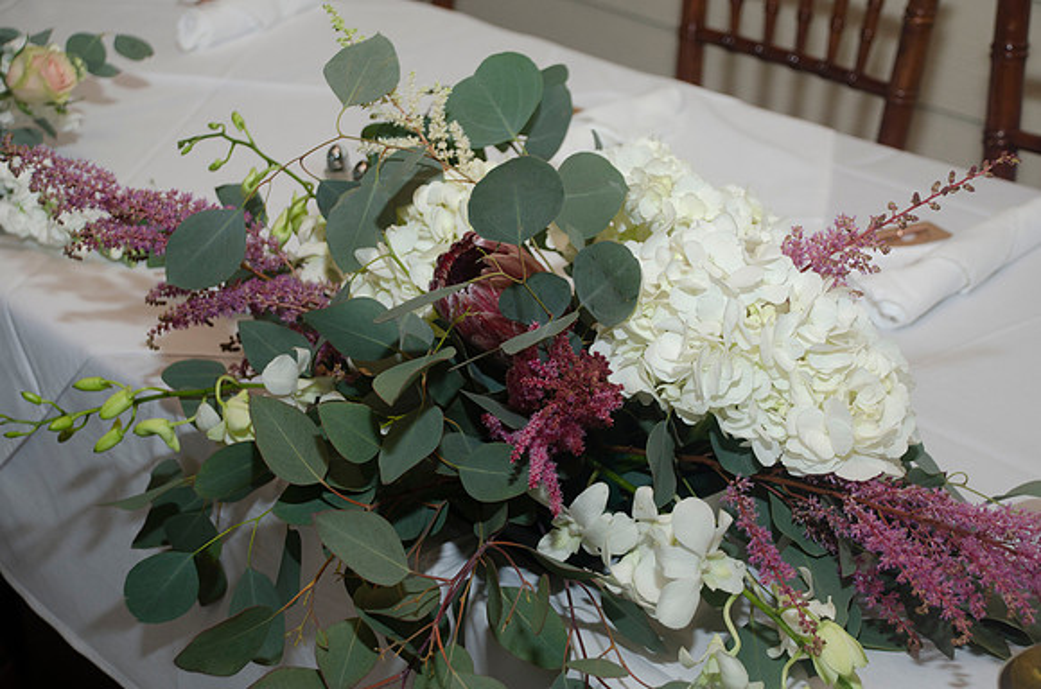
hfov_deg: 28.1
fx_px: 2077
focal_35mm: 72
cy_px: 344
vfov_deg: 18.8
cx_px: 520
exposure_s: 1/80
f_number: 5.6
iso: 200
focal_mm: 48
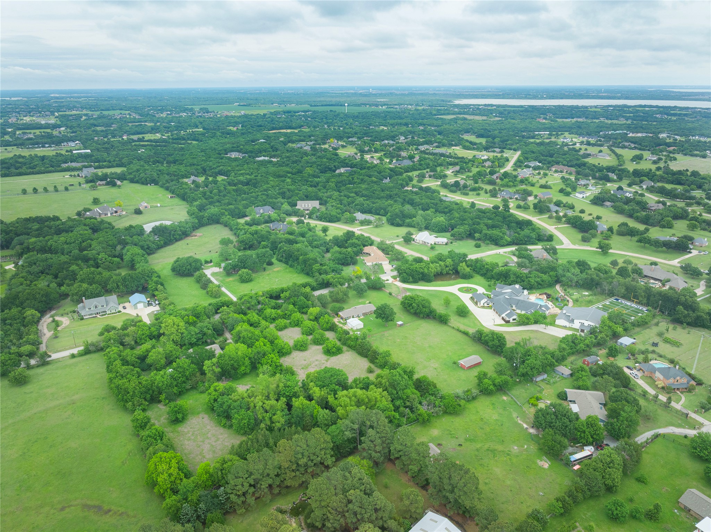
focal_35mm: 24
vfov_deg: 56.8
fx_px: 493
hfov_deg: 71.6
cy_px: 266
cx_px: 356
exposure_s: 1/120
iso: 100
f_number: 7.1
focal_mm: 12.29
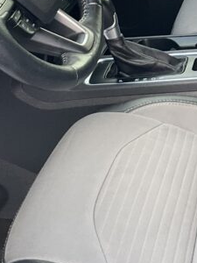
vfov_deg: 19.3
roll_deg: -0.5
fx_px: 751
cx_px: 180
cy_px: 1
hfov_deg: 14.8
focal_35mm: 99
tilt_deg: -19.7
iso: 40
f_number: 1.8
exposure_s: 1/120
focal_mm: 3
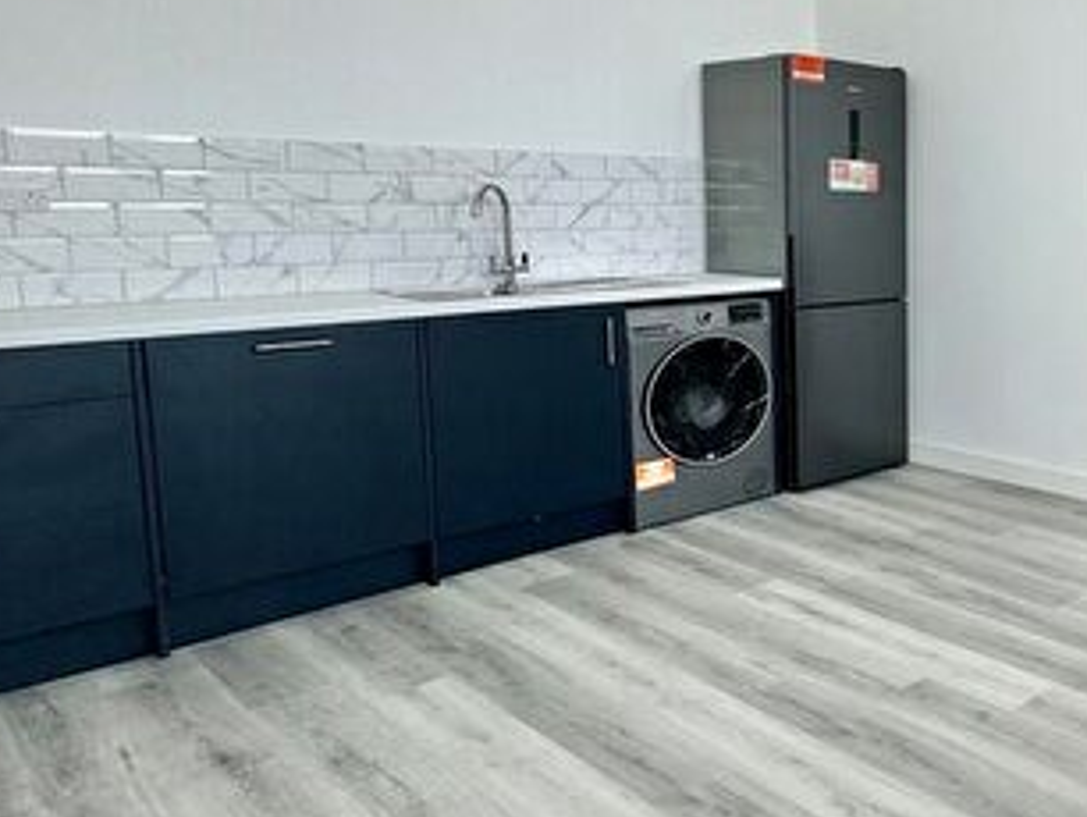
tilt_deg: -6.4
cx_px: 1186
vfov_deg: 43.9
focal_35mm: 32
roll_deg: -1.3
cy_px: 307
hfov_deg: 44.1
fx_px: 1006
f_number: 2.2
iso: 40
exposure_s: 1/142
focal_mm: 2.22
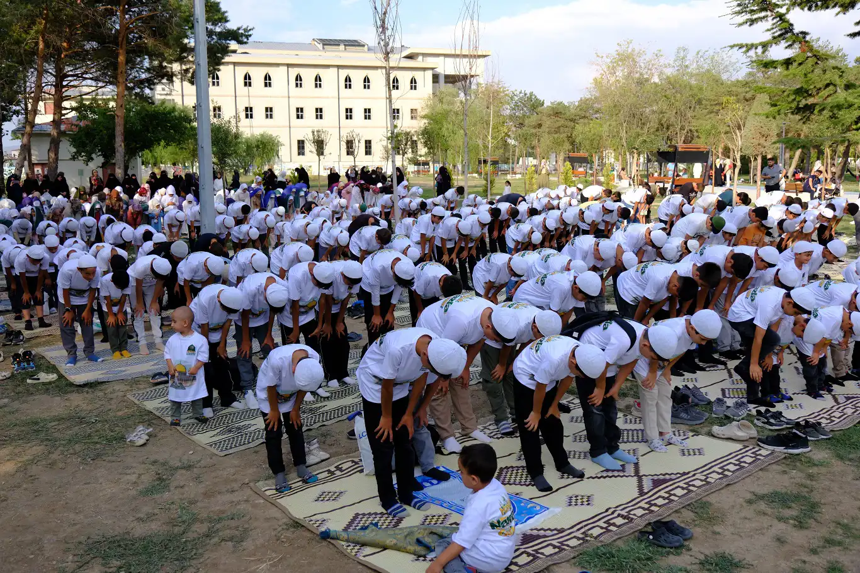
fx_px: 716
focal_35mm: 30
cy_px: 286
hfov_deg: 61.9
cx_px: 430
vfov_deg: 43.6
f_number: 4
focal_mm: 20.2
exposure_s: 1/800
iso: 320
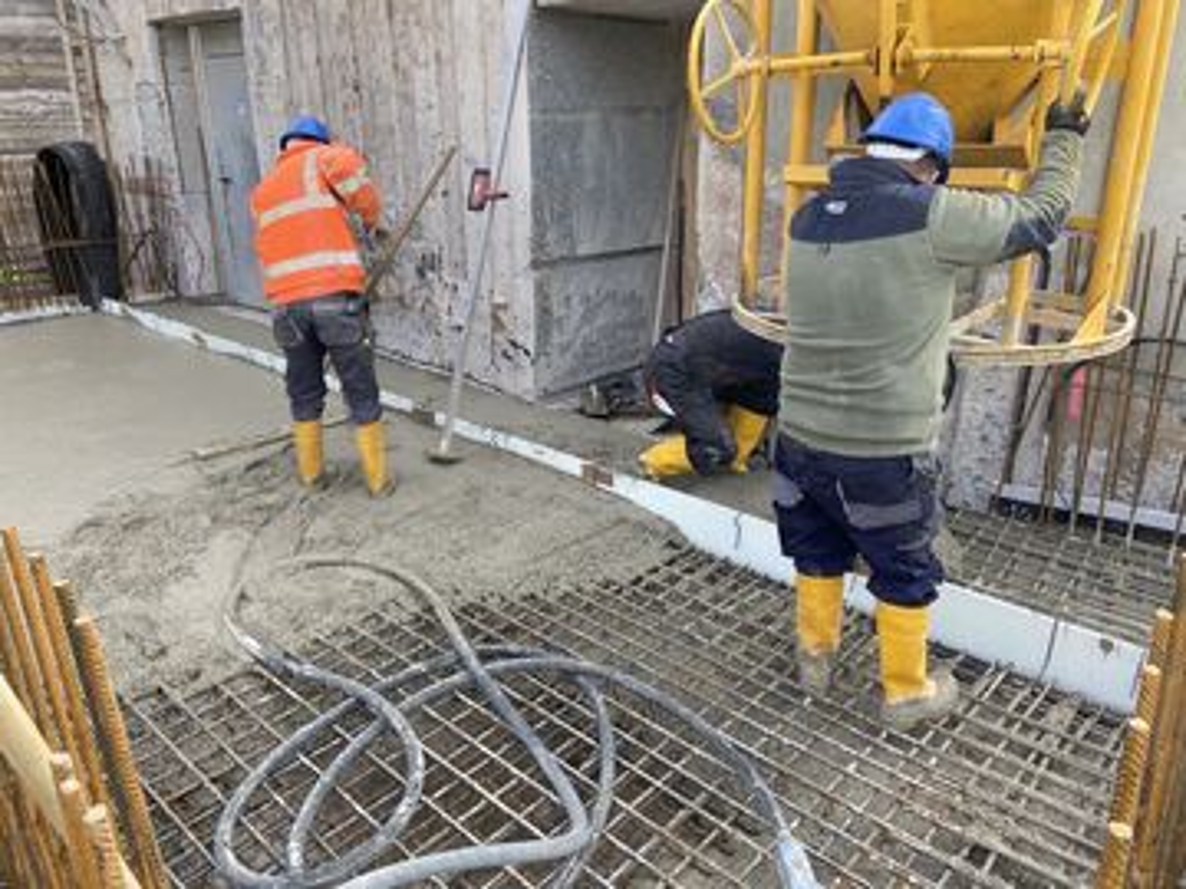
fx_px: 891
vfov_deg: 53.1
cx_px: 593
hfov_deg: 67.3
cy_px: 444
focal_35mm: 26
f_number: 1.8
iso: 32
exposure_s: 1/444
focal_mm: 4.25
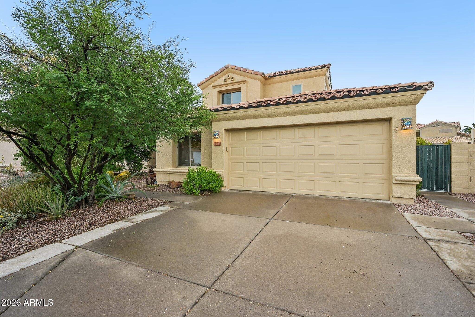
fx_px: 218
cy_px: 158
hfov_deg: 95.0
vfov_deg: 72.0
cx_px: 238
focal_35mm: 16
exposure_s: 1/200
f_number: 8
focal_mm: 16.5
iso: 250
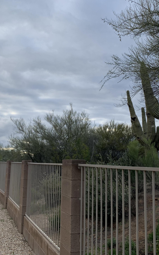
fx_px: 257
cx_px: 55
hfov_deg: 34.2
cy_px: 128
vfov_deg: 52.7
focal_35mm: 37
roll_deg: -1.6
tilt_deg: +8.2
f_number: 1.8
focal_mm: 4.25
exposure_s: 1/783
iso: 25
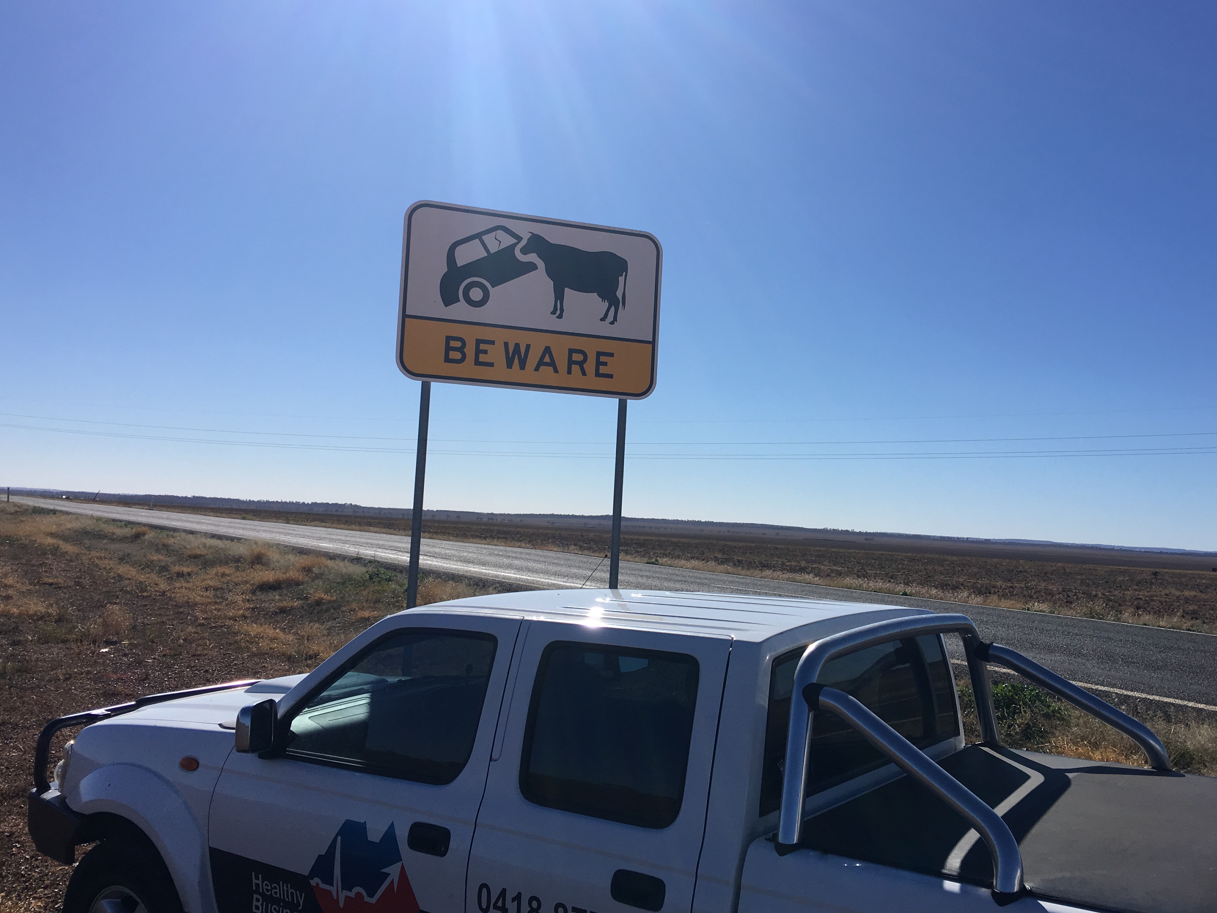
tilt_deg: +4.9
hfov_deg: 55.3
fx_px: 1160
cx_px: 656
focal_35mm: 33
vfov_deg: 42.9
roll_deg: -3.2
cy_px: 437
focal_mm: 4.15
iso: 25
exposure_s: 1/3077
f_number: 2.2
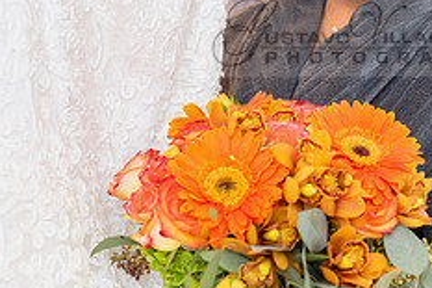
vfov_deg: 7.9
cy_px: 54
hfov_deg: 11.8
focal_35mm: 174
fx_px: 2086
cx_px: 358
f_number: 3.5
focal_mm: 66
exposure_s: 1/250
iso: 500
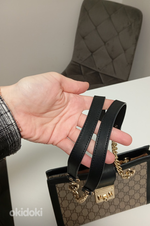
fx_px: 187
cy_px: 112
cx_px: 84
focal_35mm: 30
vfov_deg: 61.9
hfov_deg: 43.5
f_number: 1.8
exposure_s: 1/33.3
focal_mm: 4.22
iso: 977
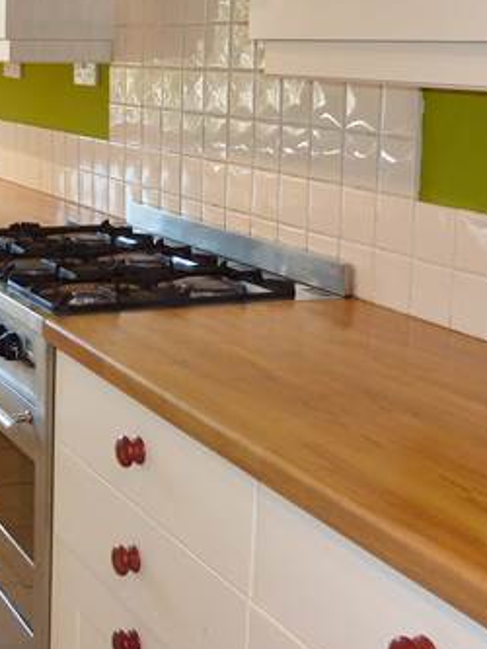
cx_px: -60
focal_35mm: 60
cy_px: 199
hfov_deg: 22.9
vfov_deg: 31.8
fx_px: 1125
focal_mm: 4.1
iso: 100
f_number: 3.3
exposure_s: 1/50
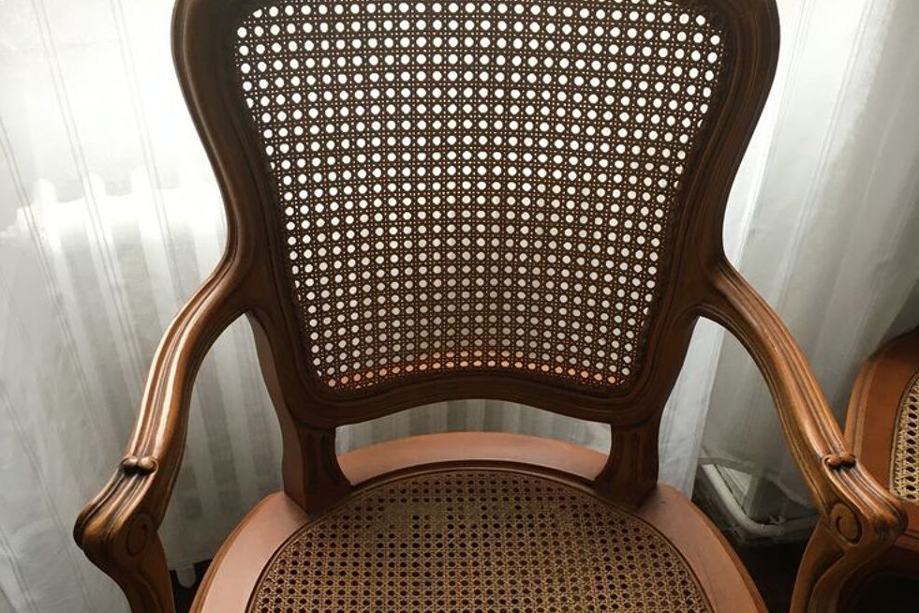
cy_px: 479
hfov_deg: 47.4
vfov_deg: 31.9
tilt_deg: -45.2
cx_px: 467
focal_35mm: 41
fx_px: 1047
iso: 50
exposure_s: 1/33
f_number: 2.2
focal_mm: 4.15
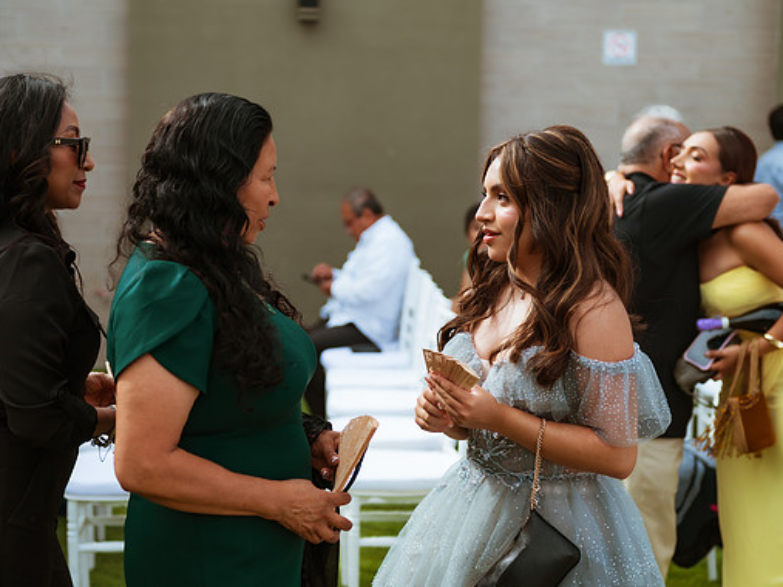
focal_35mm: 66
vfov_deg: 22.2
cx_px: 369
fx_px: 1493
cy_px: 293
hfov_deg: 29.4
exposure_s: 1/1250
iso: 100
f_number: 2.8
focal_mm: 60
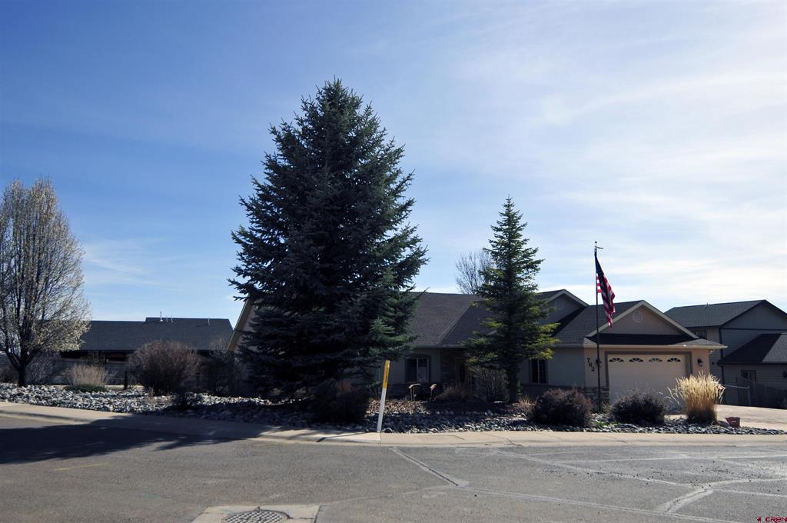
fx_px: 655
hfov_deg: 62.0
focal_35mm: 30
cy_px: 262
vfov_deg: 43.5
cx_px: 394
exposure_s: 1/2500
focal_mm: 20
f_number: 5
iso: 200
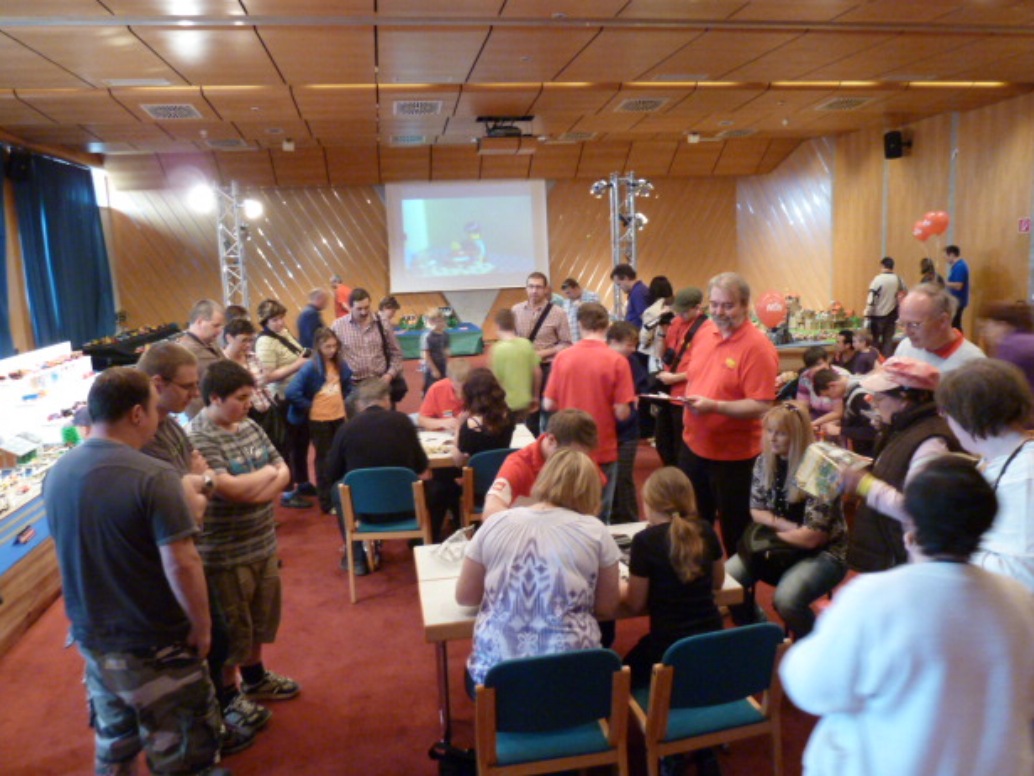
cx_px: 520
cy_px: 388
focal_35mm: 26
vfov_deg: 53.1
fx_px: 777
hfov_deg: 67.3
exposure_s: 1/8
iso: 400
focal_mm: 4.1
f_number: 3.3
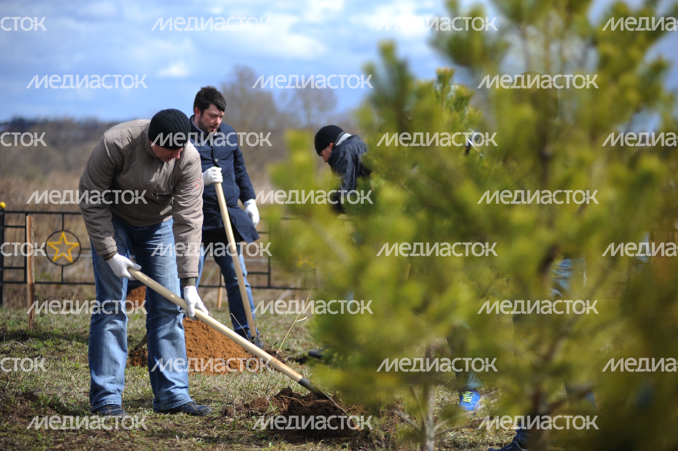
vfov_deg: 11.4
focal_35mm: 120
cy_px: 226
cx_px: 339
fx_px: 2259
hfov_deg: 17.1
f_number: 2.8
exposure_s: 1/1250
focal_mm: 120
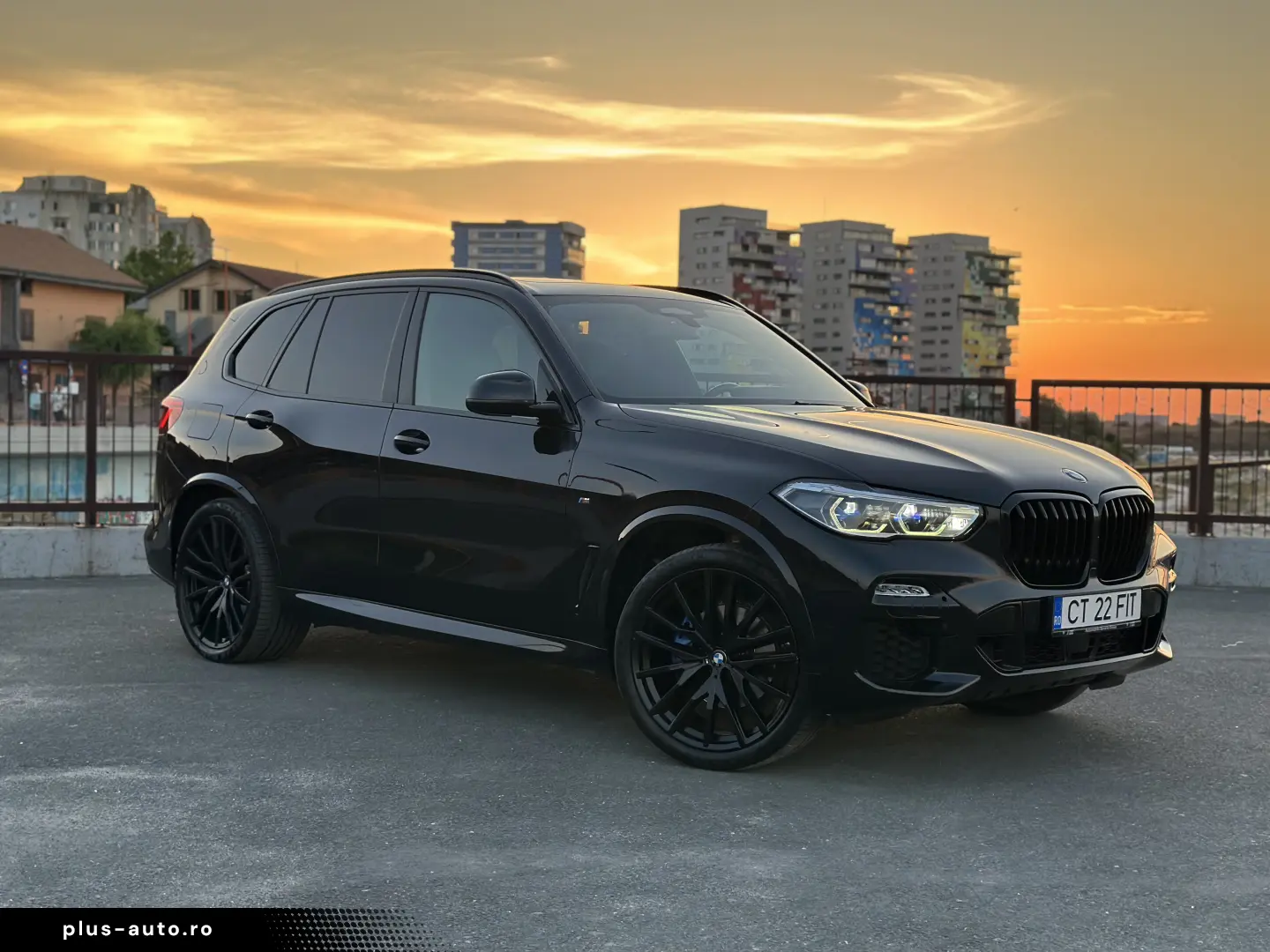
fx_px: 1761
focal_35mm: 48
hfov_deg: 39.7
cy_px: 476
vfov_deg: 30.3
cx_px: 635
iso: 80
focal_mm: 6.86
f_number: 1.78
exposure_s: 1/513
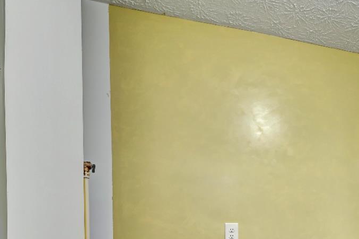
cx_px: 330
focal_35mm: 31
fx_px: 309
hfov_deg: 52.2
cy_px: 246
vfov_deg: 37.3
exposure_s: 1/1.25
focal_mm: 14
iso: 250
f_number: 8
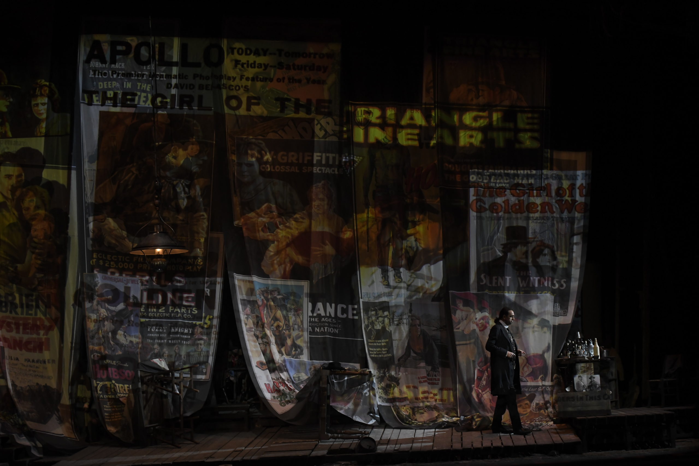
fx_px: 1359
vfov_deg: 19.5
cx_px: 350
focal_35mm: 70
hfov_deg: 28.8
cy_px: 233
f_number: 4.5
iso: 4000
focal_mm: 70
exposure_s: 1/250
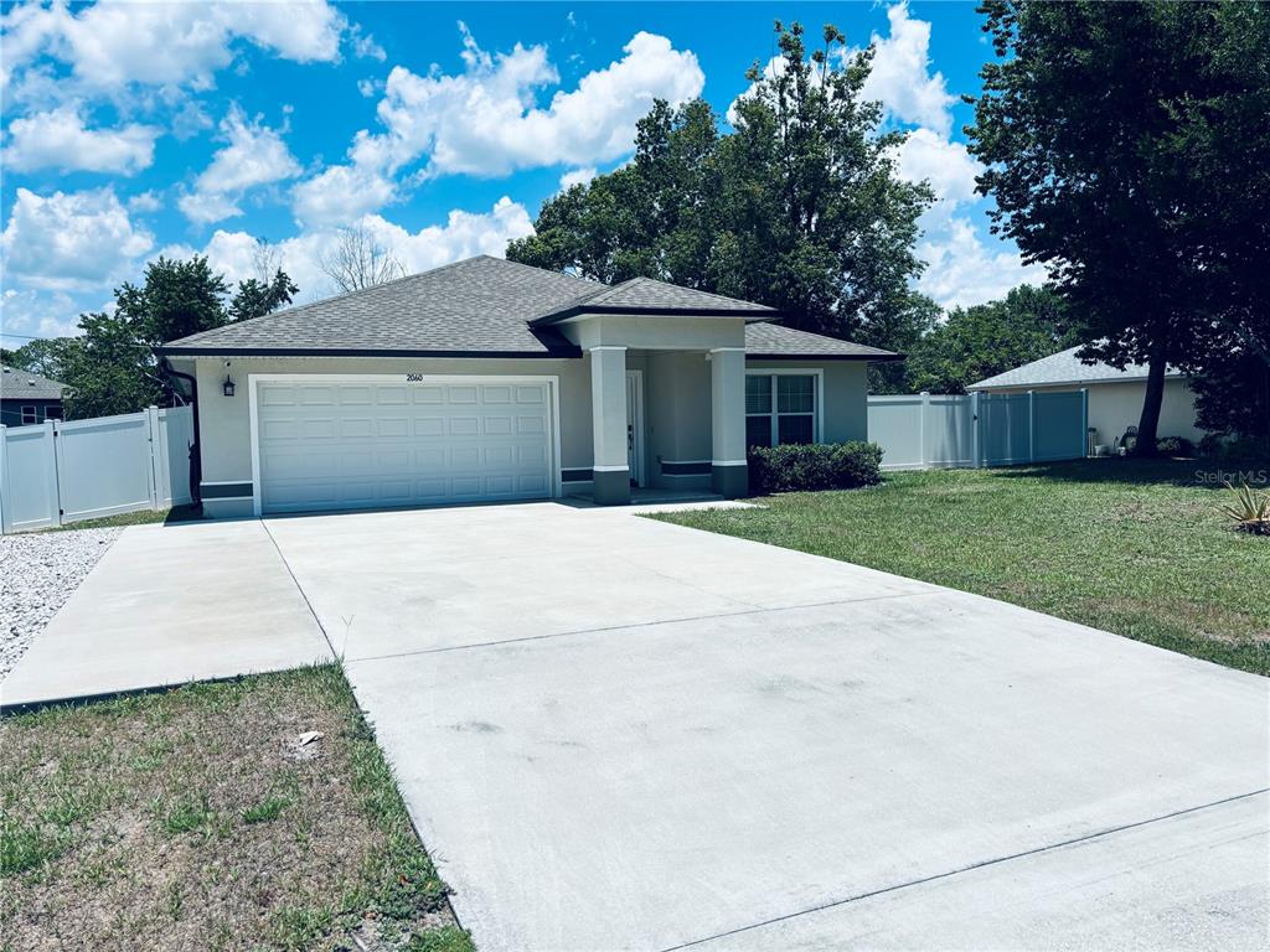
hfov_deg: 67.3
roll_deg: +1.0
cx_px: 635
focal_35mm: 26
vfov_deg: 53.1
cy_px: 476
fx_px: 954
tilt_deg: -3.6
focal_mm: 5.96
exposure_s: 1/6329
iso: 50
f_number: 1.6
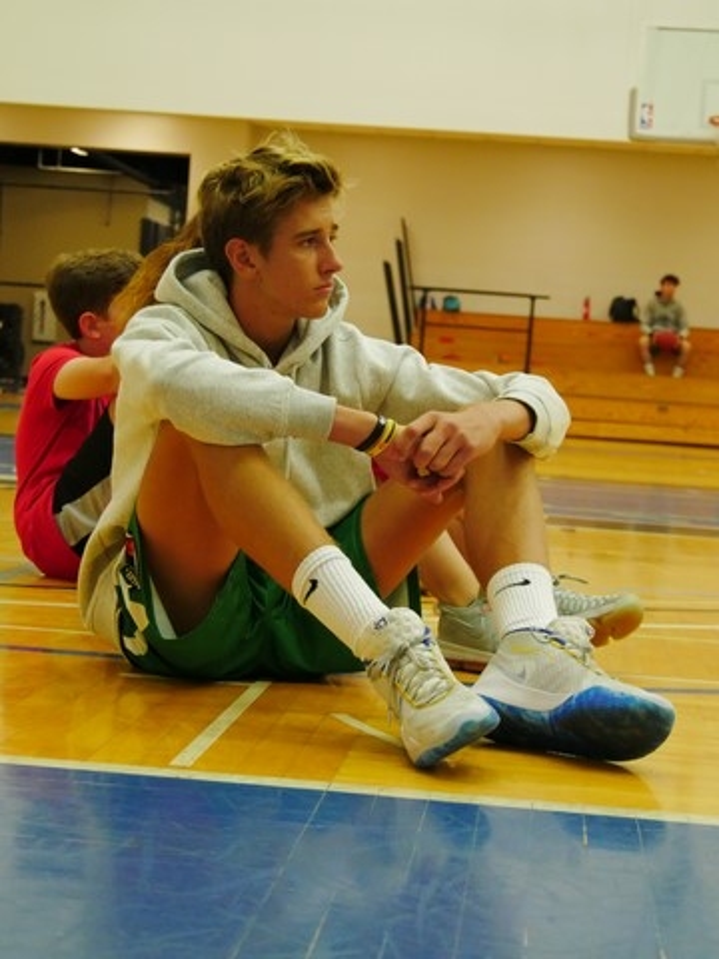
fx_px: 2216
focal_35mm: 80
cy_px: 480
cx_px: 360
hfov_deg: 18.4
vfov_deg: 24.4
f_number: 4.7
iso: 3200
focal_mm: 40
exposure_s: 1/160
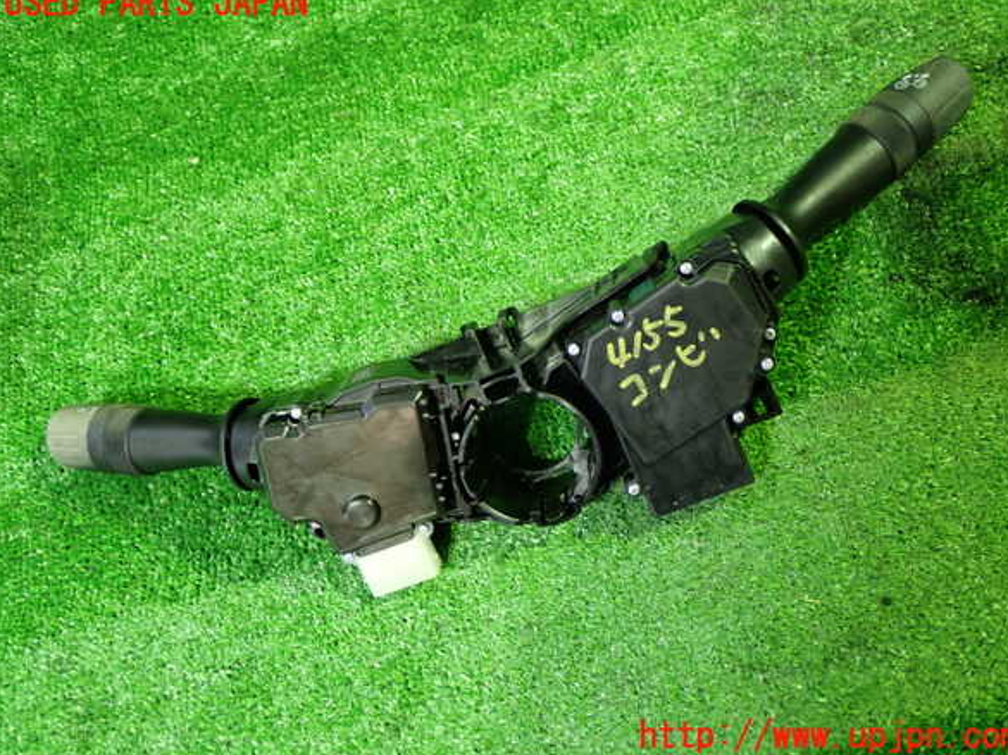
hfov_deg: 47.9
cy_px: 371
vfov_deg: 36.8
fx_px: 1135
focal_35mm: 39
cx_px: 512
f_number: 2.7
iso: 800
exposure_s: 1/25
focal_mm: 6.83
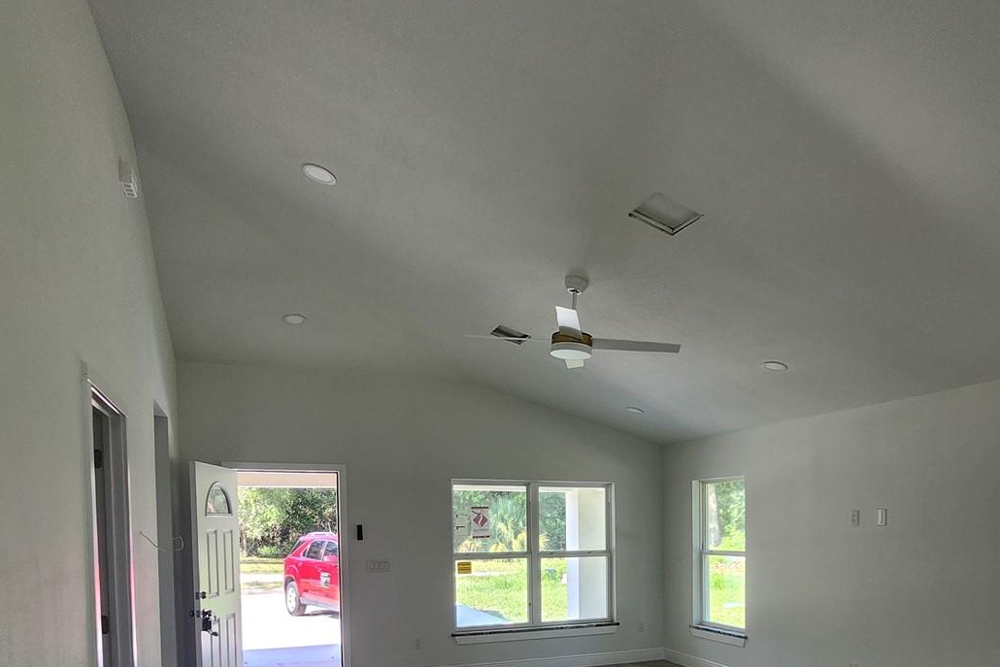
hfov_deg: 80.6
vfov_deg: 54.2
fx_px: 583
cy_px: 560
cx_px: 579
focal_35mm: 21
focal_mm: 1.7
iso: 50
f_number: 2.2
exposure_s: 1/60
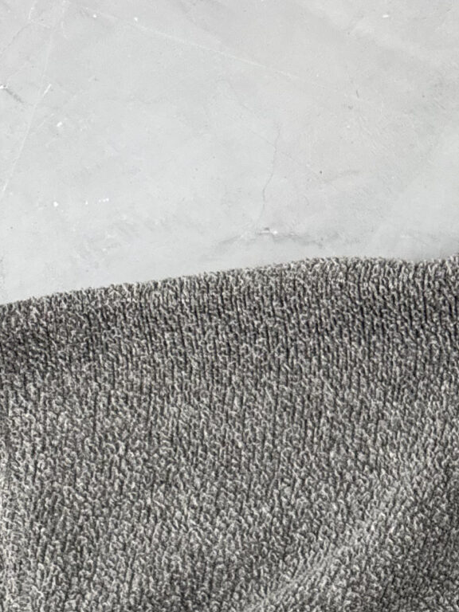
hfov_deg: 16.6
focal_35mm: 80
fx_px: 1414
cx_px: 707
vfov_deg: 21.4
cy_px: 854
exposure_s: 1/60
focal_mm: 6.76
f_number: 1.78
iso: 200
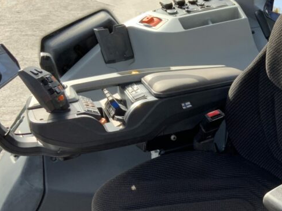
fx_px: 497
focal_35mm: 61
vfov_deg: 23.8
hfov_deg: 30.2
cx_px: 258
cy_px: 156
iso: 16
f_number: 1.8
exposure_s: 1/231
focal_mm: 3
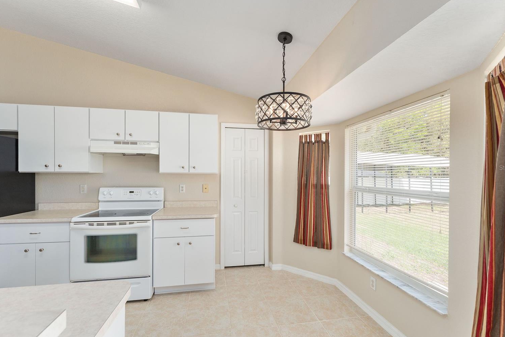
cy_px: 167
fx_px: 210
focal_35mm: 15
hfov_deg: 100.4
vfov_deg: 77.3
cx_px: 259
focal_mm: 14
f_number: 7.1
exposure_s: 1/25
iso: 400
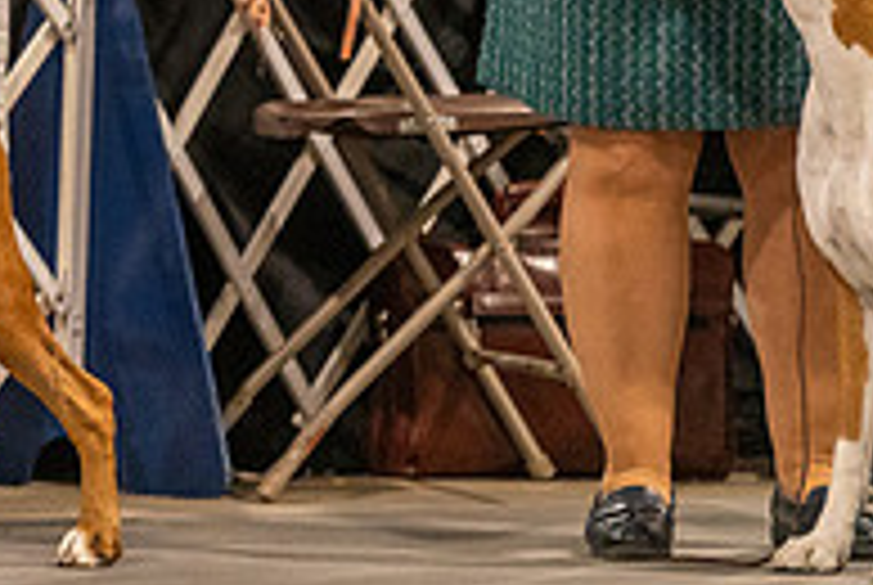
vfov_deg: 2.3
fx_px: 14499
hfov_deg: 3.4
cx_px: -346
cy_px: -146
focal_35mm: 597
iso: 6400
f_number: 3.5
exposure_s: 1/250
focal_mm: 200
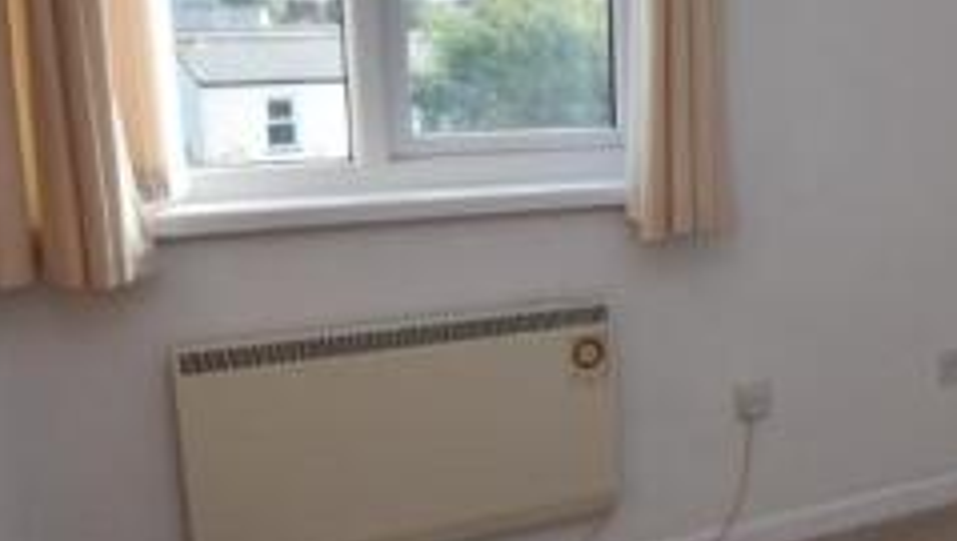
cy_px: 226
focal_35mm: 43
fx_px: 1092
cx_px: 975
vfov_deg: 27.8
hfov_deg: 40.8
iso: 400
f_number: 6.3
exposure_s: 1/160
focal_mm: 10
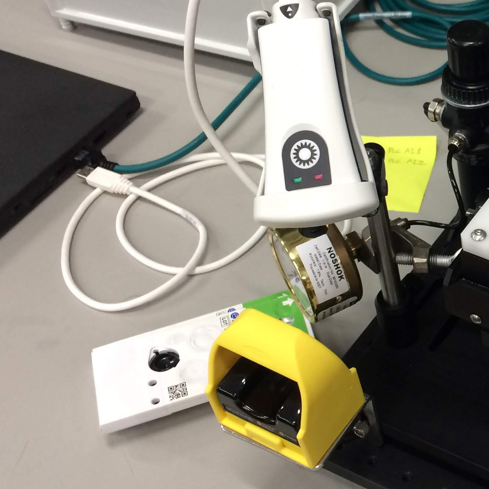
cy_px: 220
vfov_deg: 27.7
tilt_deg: -47.6
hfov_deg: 25.5
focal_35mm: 62
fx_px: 991
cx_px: 553
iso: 100
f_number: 2.2
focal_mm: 4.15
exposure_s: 1/30
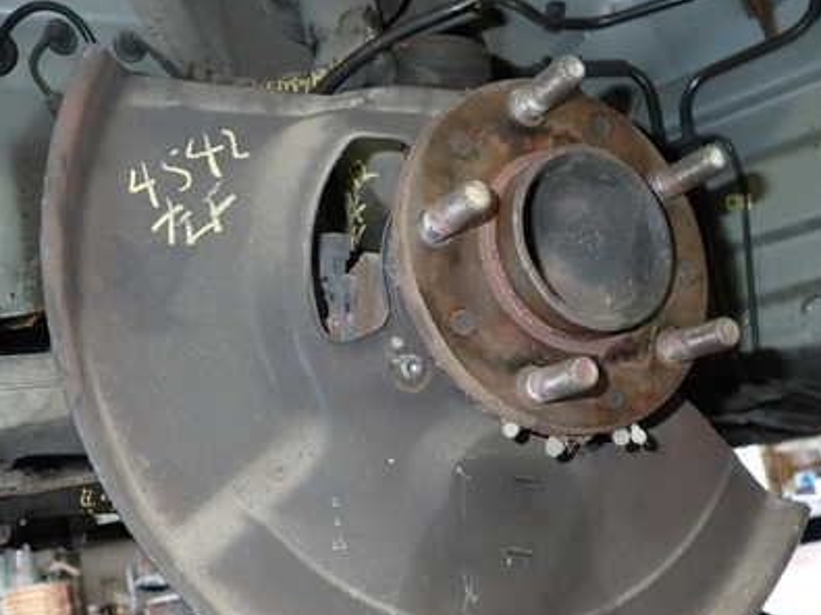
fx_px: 901
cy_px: 362
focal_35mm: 38
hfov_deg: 48.9
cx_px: 441
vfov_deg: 37.6
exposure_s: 1/30
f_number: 2
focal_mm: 4.5
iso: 200
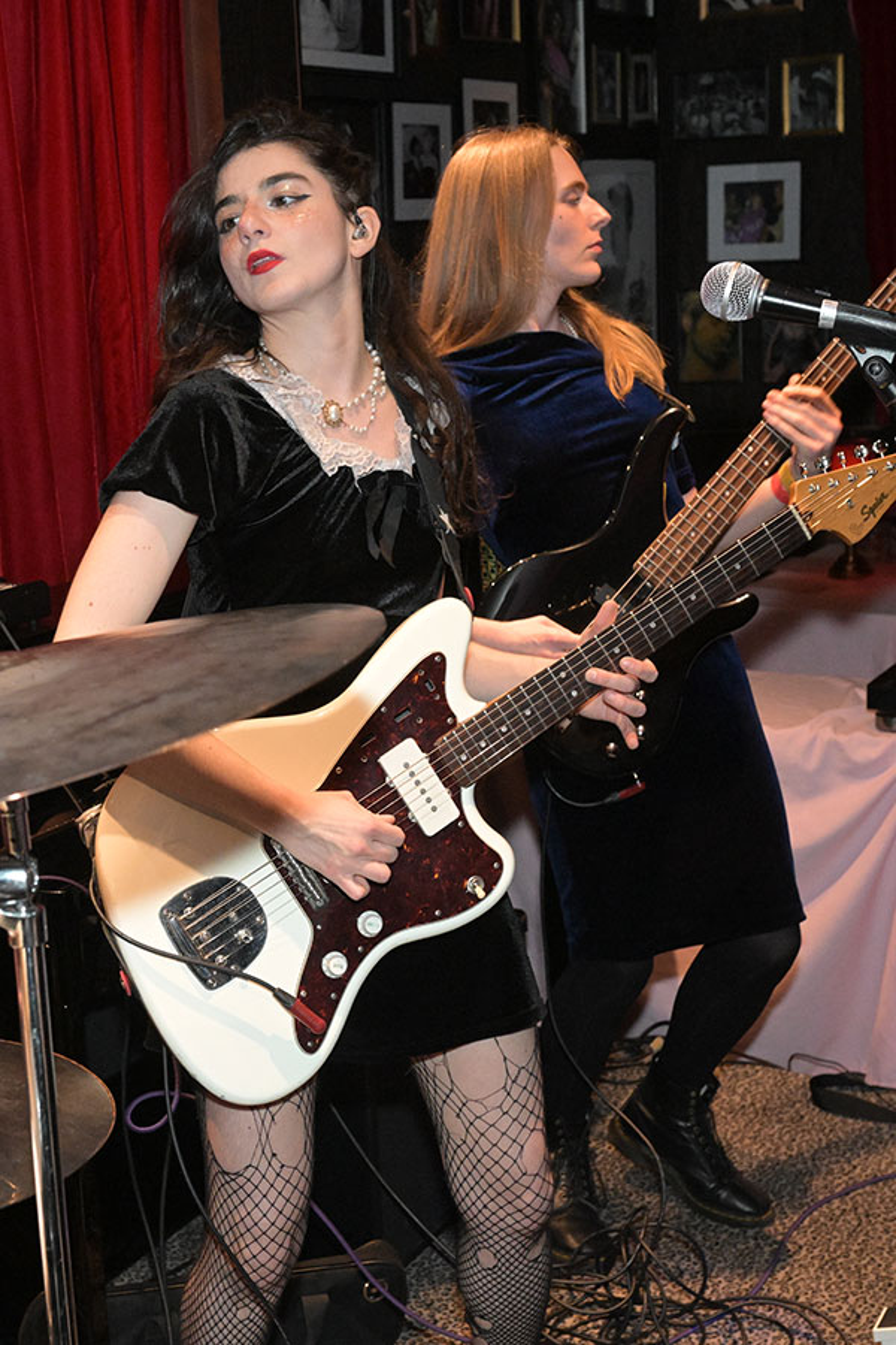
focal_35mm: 35
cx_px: 448
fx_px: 1307
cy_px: 672
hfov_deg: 37.9
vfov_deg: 54.4
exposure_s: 1/200
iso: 6400
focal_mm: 35
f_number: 8
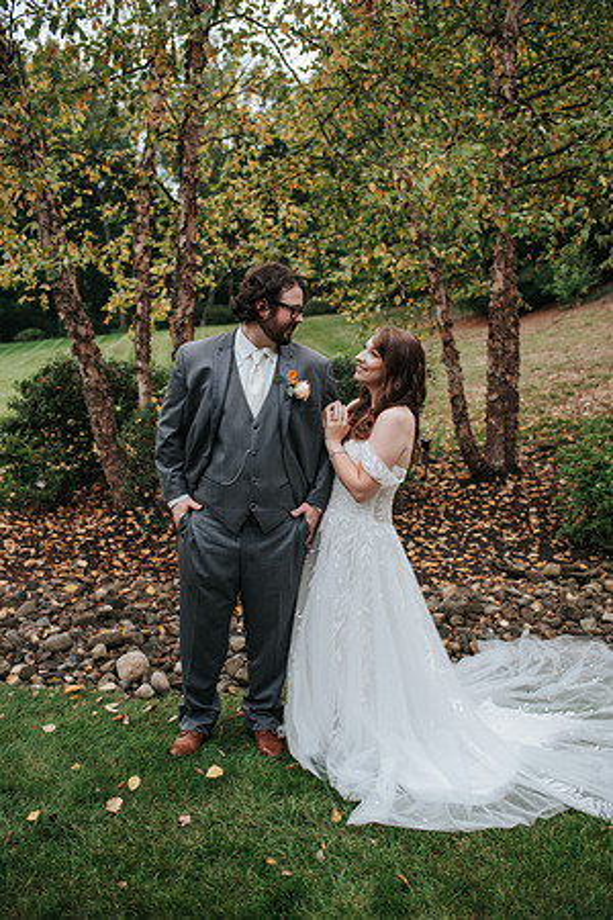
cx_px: 306
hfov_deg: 37.9
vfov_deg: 54.4
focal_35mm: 35
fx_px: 894
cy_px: 460
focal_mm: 35
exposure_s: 1/640
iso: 100
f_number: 2.8
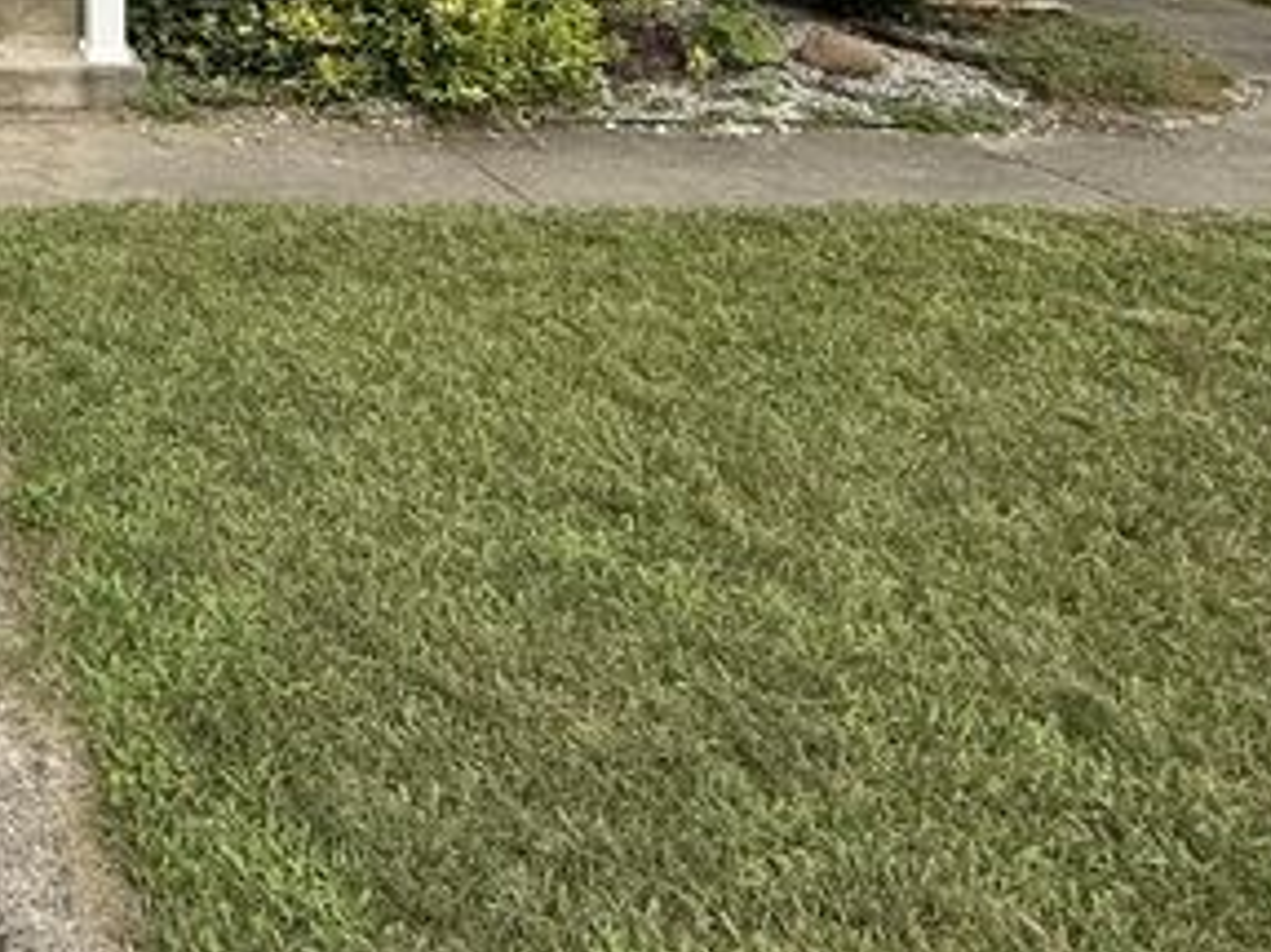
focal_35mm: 50
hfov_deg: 31.3
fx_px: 1835
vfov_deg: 23.8
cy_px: -434
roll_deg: -0.4
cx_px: -301
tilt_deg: +2.2
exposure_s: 1/1211
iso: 50
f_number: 2.2
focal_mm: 2.22
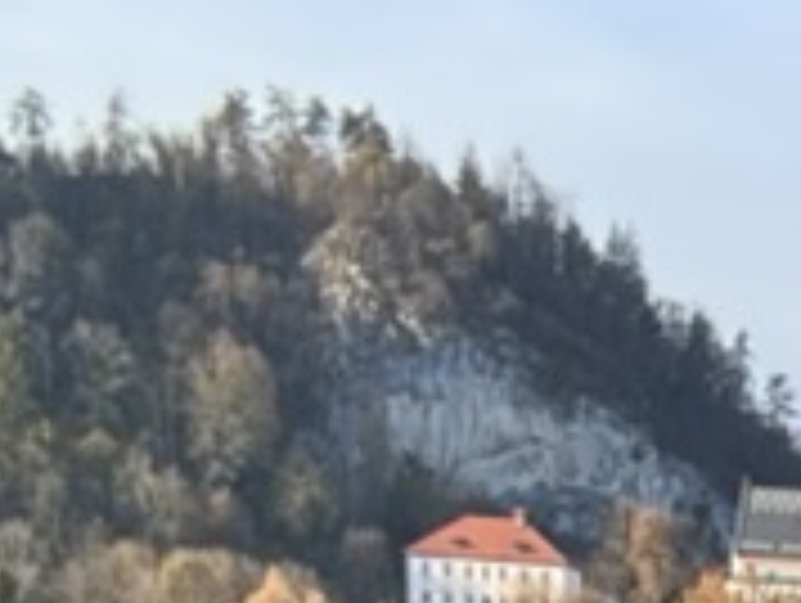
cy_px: 1634
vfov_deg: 9.5
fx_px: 3059
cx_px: 1490
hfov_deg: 13.3
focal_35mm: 132
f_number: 1.9
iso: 25
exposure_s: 1/228
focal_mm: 2.69
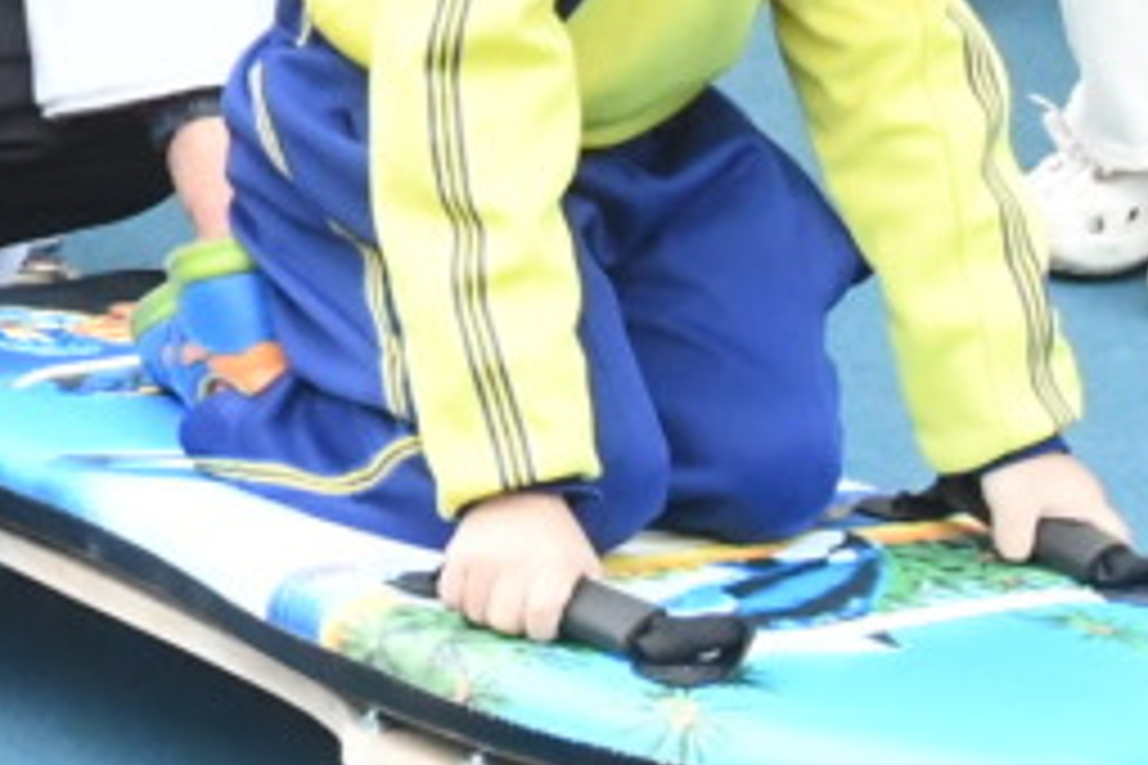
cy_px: -248
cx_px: -950
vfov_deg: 6.4
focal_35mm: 212
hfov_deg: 9.2
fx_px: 6760
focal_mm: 24
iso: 2500
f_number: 10
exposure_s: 1/400
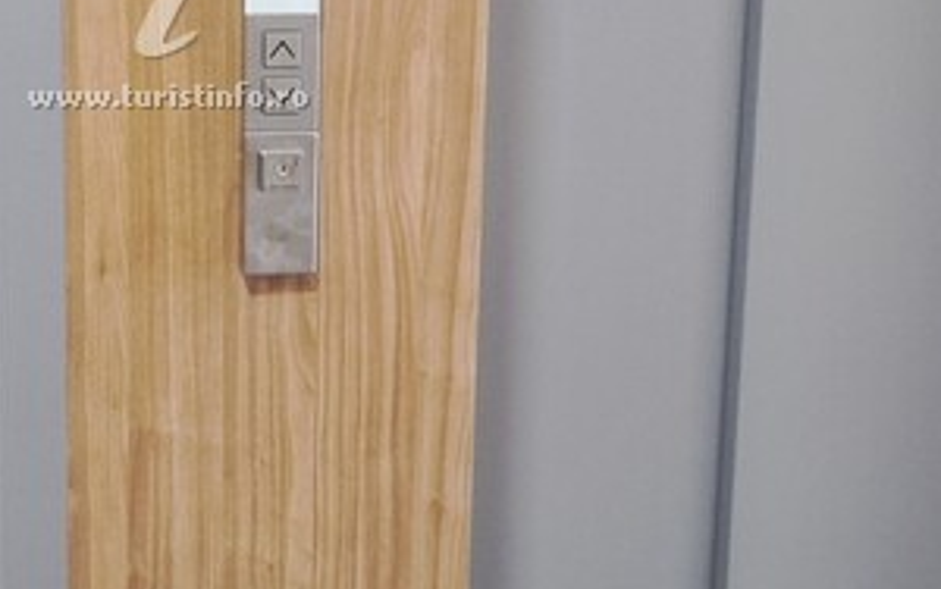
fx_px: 1206
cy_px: -38
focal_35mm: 47
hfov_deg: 40.0
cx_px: 122
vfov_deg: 25.7
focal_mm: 1.74
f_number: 2.2
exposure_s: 1/25
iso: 250
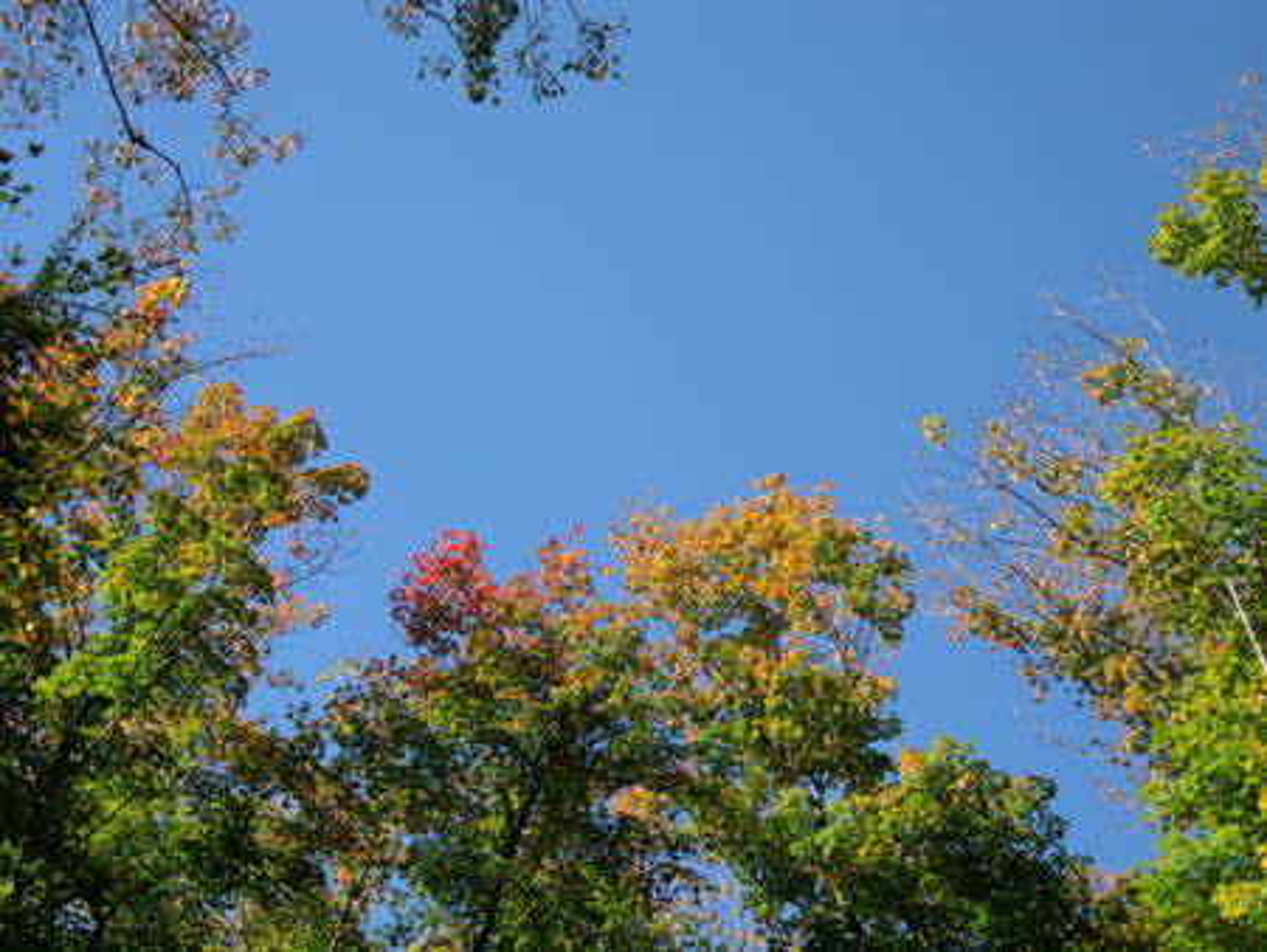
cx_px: 634
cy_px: 476
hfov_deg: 31.2
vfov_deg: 23.7
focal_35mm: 62
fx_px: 2271
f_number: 3.5
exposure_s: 1/381
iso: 100
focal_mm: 13.2
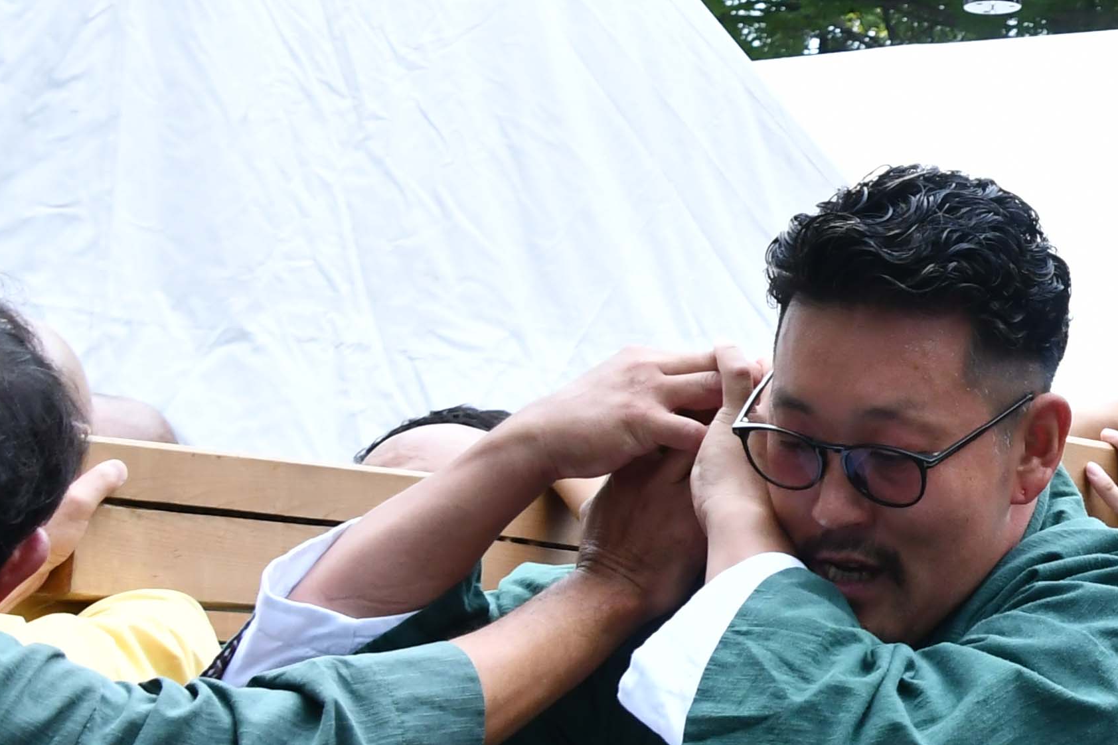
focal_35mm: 119
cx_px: 1650
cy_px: 222
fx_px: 3696
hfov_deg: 15.9
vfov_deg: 11.5
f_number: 7.1
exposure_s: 1/320
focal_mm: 24
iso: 800
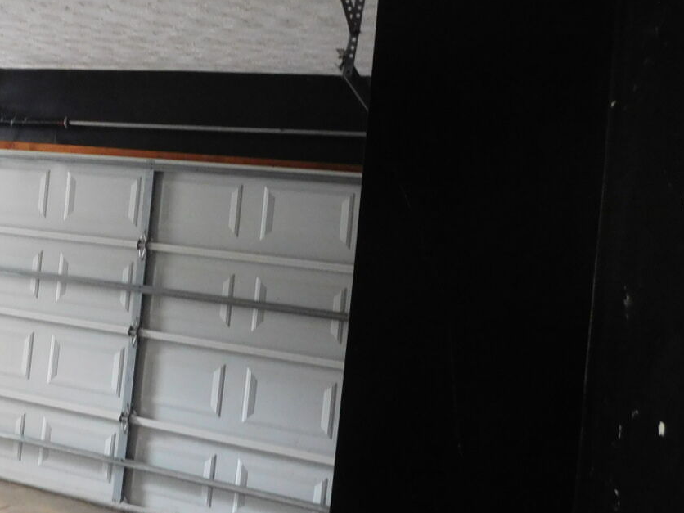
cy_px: 191
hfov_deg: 39.7
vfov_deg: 32.7
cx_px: 65
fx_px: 869
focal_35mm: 44
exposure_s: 1/15
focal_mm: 4
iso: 400
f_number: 3
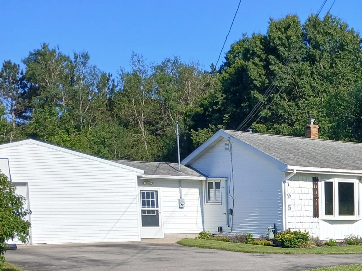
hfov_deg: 25.9
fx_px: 701
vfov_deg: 20.8
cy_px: 306
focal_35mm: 67
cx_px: 436
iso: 20
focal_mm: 3.98
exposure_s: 1/514
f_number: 1.8
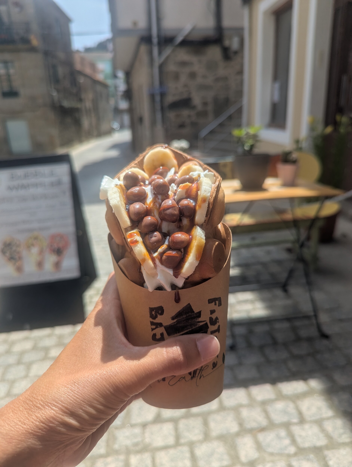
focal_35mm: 24
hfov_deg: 56.9
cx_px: 176
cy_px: 234
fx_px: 325
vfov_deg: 71.5
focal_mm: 6.81
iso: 48
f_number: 1.85
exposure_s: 1/2262
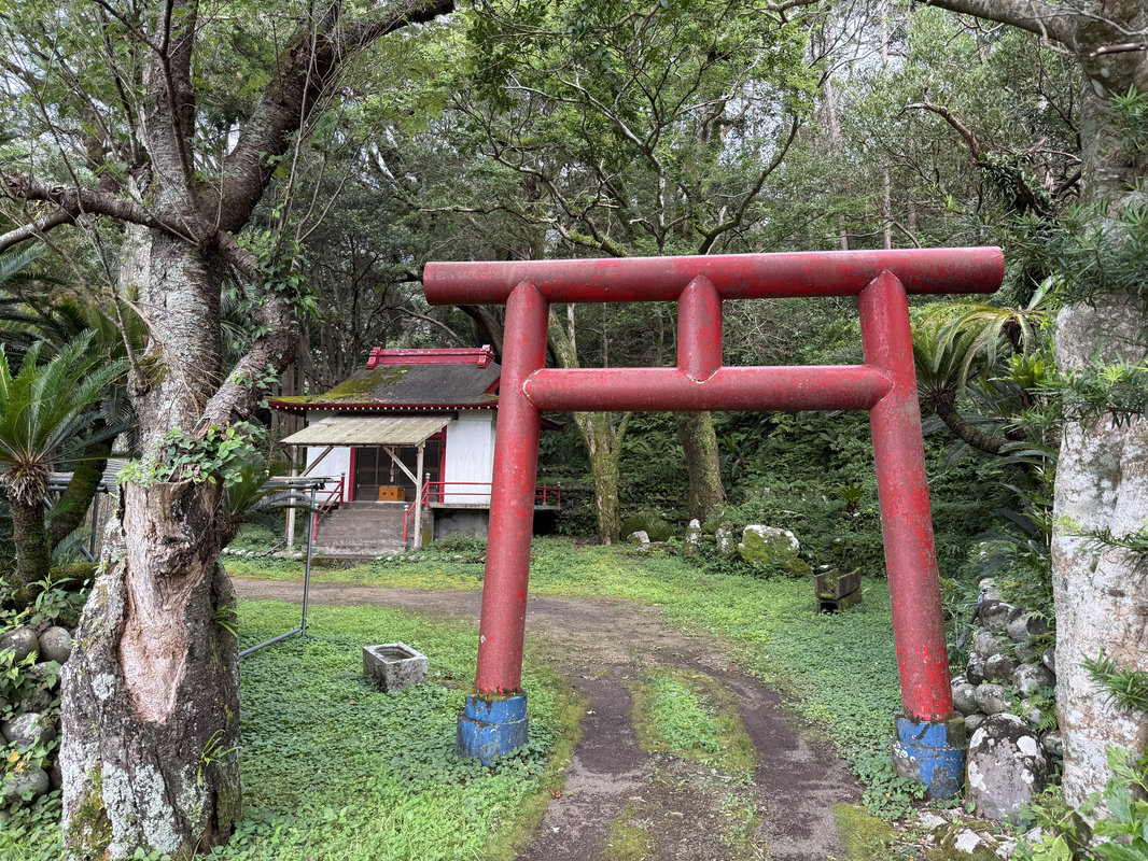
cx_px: 574
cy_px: 430
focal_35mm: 24
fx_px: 796
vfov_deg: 56.8
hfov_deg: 71.6
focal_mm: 6.76
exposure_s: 1/196
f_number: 1.78
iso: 64
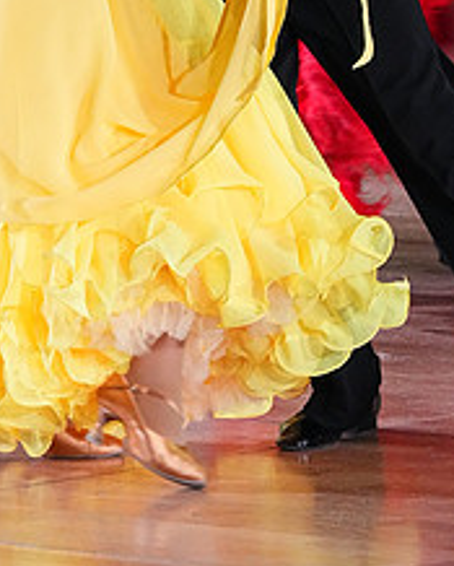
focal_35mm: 499
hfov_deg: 3.1
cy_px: -109
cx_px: 185
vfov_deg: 3.9
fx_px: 8364
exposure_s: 1/400
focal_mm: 200
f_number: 7.1
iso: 10000
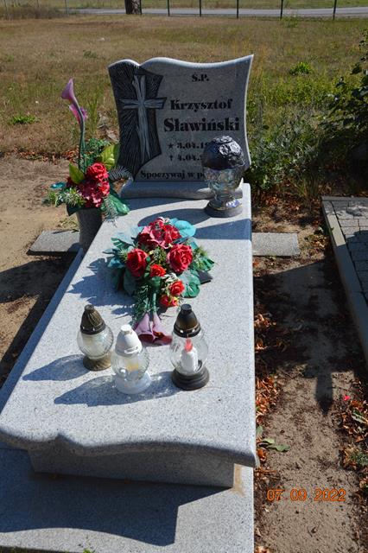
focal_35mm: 32
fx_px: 483
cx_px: 184
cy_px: 276
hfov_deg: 41.7
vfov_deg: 59.5
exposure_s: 1/250
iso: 100
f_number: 8
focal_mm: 21
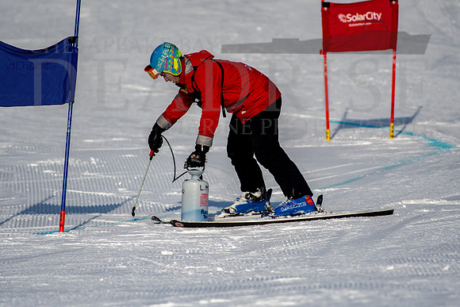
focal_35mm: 450
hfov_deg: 4.6
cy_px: 154
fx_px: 5751
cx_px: 230
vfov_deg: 3.1
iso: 100
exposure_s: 1/5000
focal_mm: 300
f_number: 3.2
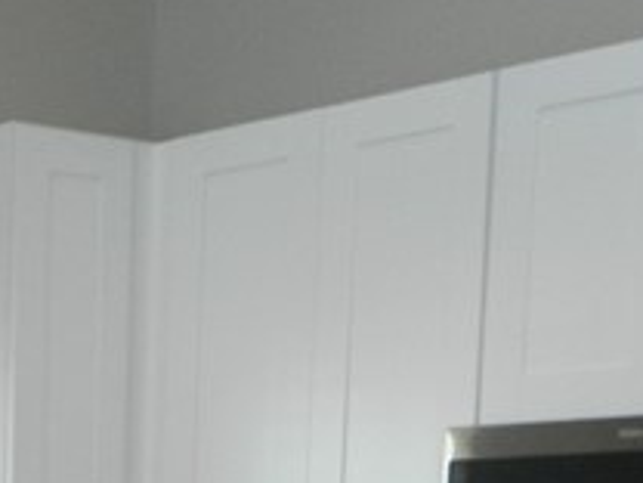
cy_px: 944
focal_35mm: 123
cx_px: -306
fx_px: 2285
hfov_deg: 14.9
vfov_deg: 11.0
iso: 80
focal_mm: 4.5
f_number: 3.1
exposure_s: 1/40
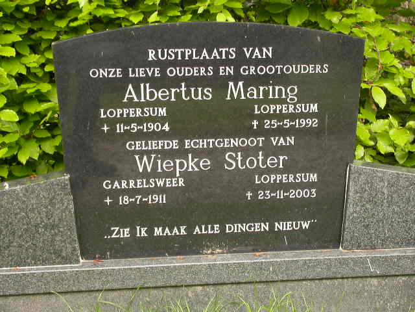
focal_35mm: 79
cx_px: 208
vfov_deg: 18.7
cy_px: 156
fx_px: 947
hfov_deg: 24.7
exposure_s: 1/34.7
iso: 100
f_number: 3.5
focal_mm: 16.4
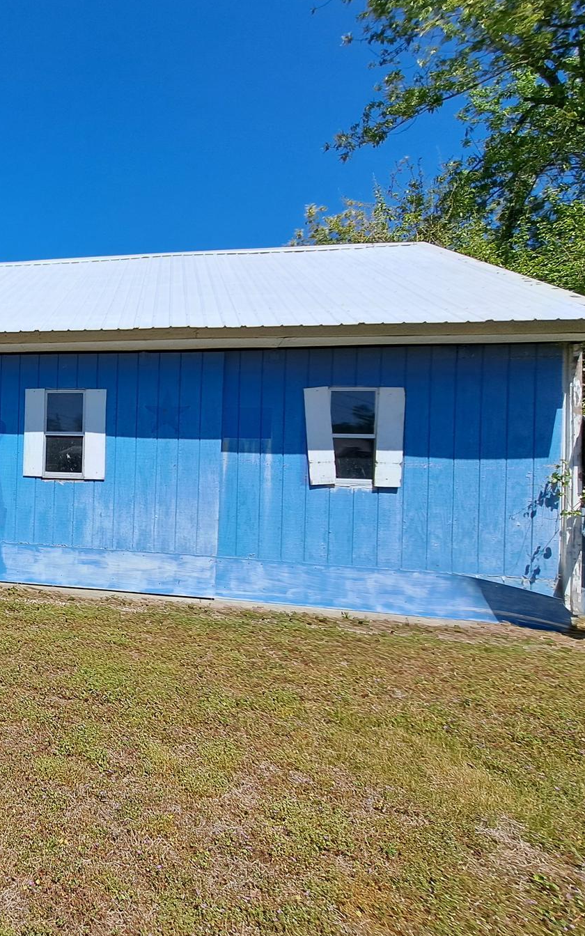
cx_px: 18
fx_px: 536
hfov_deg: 48.6
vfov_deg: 82.3
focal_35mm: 21
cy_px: 465
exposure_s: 1/2033
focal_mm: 1.74
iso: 50
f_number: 2.2
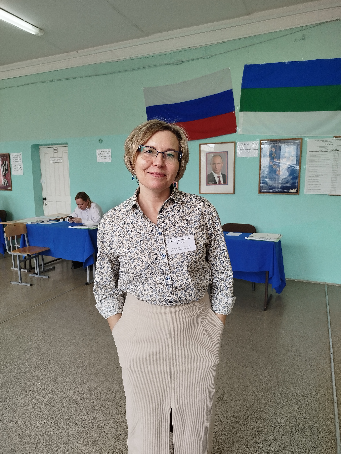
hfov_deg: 56.8
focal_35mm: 24
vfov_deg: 71.6
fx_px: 315
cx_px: 170
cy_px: 227
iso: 125
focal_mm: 5.31
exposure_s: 1/50
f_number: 1.7
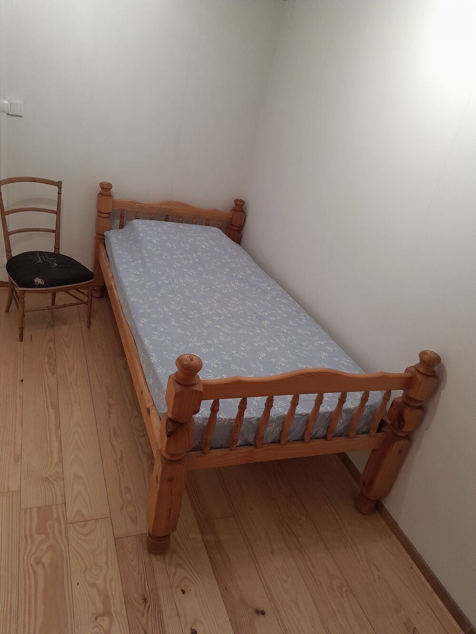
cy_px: 317
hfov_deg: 53.1
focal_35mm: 26
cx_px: 238
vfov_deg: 67.3
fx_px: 477
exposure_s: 1/50
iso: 400
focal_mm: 3.98
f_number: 1.8
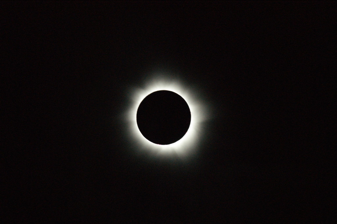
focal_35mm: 600
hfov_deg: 3.4
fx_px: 5612
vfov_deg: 2.3
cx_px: 168
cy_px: 112
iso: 1600
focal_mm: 400
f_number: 7.1
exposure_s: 1/640
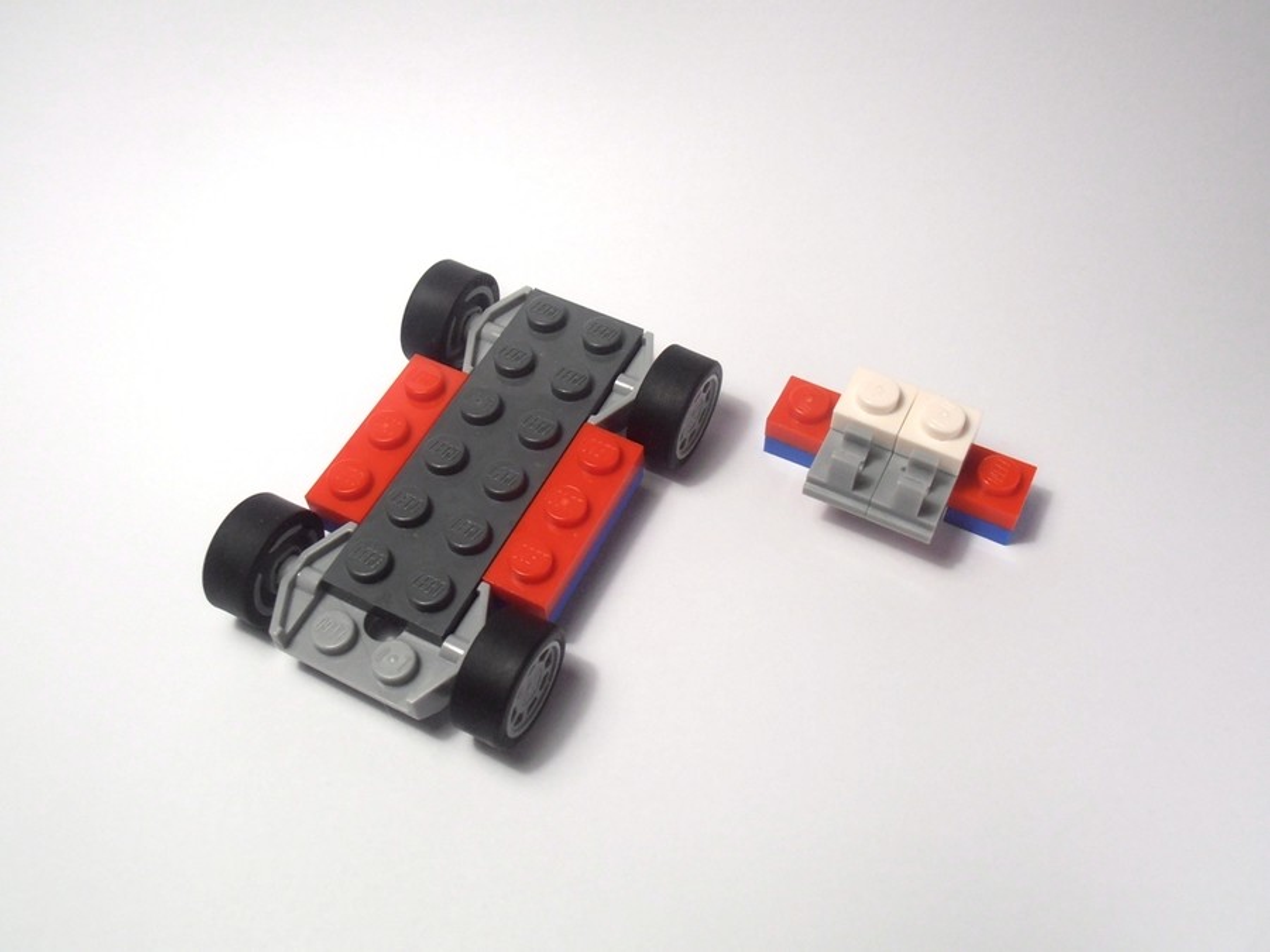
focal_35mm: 37
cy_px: 476
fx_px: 1357
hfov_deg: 50.1
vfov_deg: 38.7
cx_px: 635
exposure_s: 1/80
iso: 80
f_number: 3.9
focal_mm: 6.61
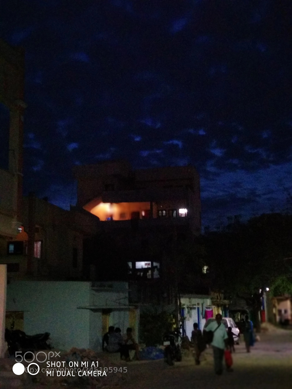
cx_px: 146
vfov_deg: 36.8
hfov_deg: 28.0
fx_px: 585
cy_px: 194
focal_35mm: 52
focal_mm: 5.99
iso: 3200
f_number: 2.6
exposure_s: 1/30
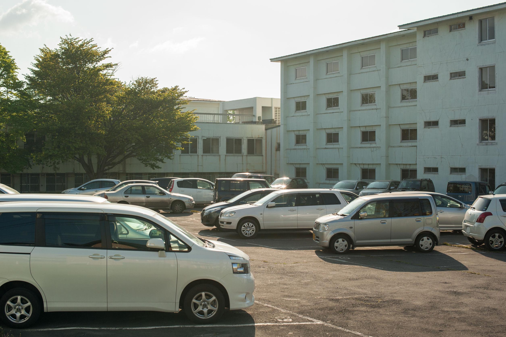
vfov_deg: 27.0
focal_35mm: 50
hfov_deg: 39.6
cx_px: 253
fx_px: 702
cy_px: 168
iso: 200
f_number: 5.6
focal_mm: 50
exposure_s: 1/1600
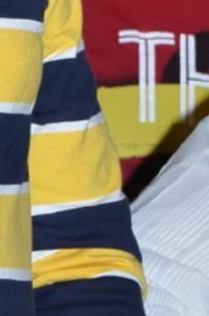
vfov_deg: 2.8
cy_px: 216
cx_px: -161
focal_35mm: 747
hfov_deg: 1.8
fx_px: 6530
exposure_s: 1/125
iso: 320
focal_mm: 85
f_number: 6.3
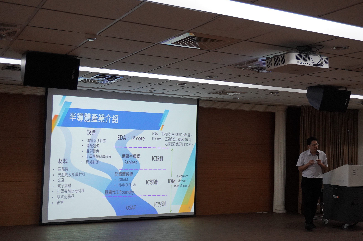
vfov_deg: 28.8
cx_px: 204
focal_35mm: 47
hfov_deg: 42.2
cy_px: 118
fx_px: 469
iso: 1250
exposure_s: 1/160
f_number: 4.5
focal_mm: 27
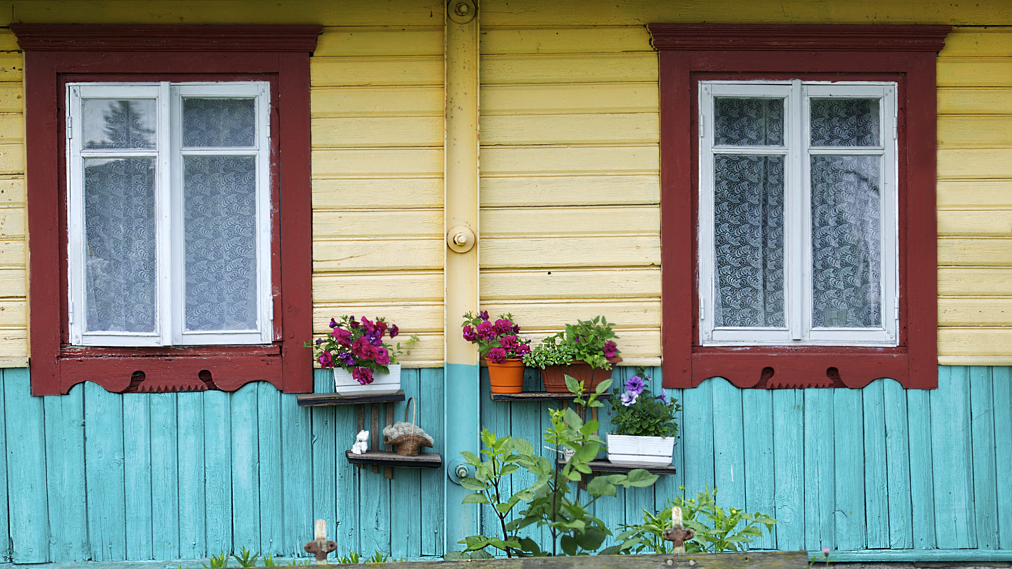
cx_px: 505
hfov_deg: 16.1
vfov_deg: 9.1
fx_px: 3583
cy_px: 274
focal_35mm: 134
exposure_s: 1/40
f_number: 3.5
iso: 110
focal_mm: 85
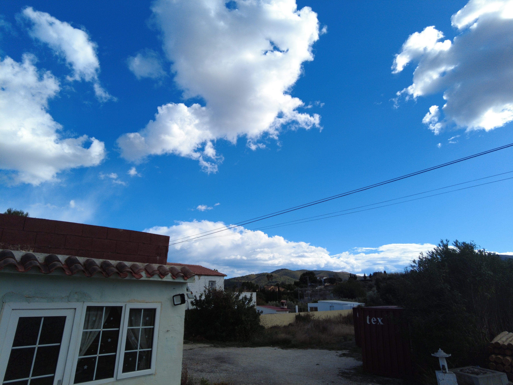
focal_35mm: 20
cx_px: 256
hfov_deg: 81.7
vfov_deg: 66.0
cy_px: 192
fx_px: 296
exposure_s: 1/1600
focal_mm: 4.4
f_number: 1.8
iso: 100
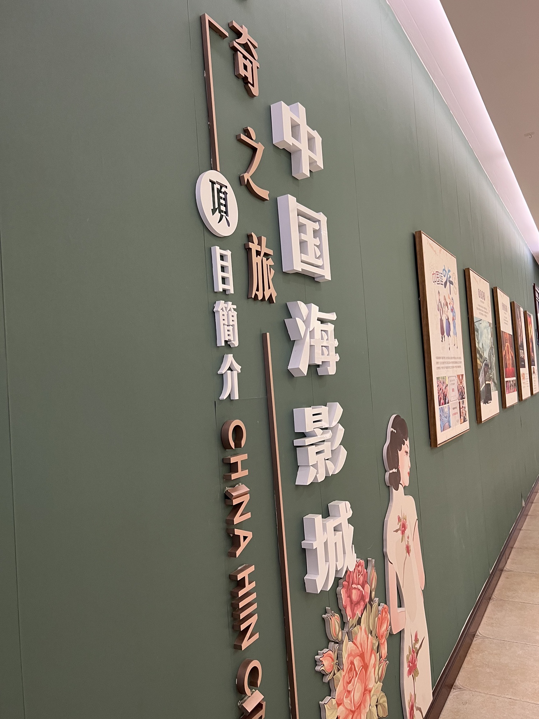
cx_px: 270
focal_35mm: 26
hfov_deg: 53.1
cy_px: 360
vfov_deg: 67.3
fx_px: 540
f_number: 1.5
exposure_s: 1/50
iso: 160
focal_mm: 5.7
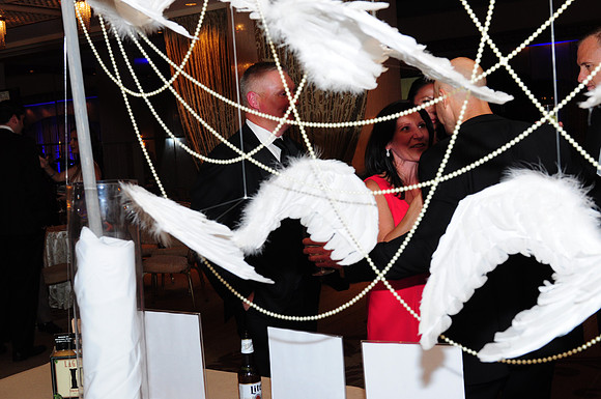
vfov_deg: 28.0
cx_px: 300
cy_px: 200
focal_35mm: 48
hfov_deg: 41.2
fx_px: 800
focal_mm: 32
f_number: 5.6
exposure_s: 1/60
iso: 640
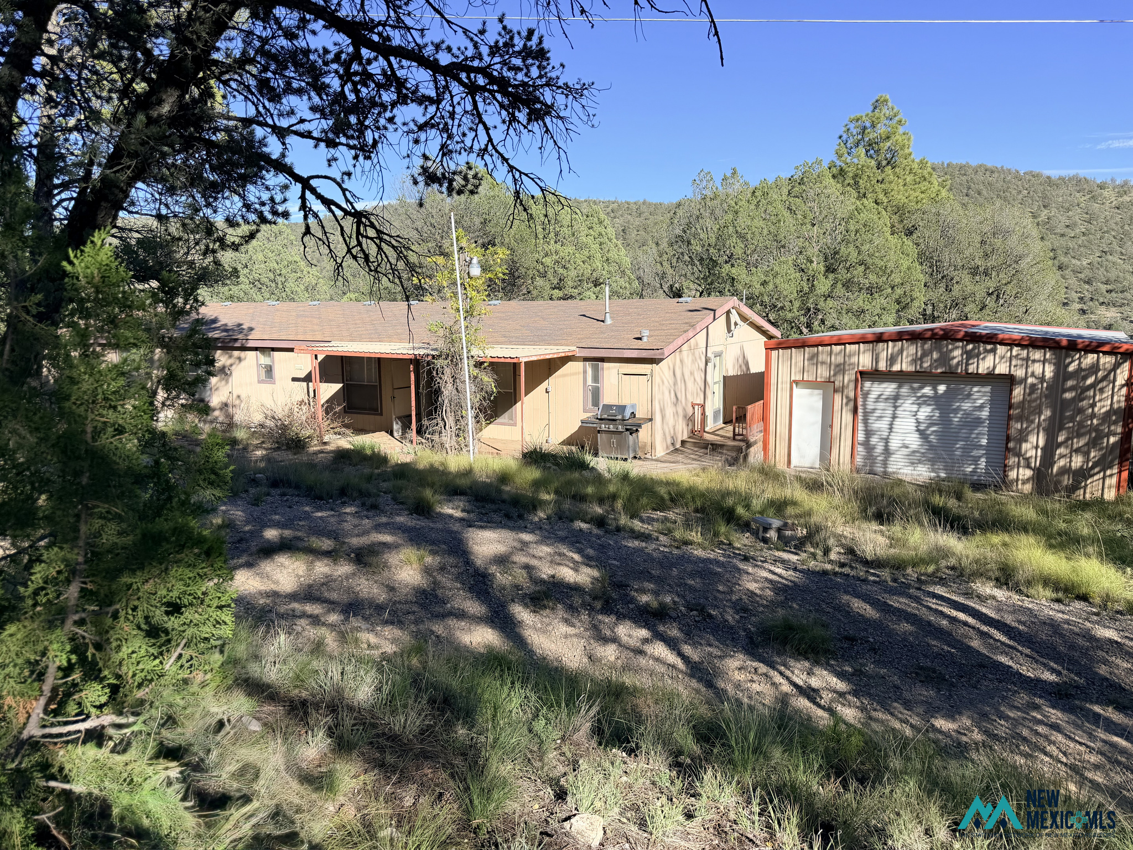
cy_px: 425
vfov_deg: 56.8
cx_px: 566
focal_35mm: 24
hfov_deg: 71.6
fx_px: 786
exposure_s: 1/2801
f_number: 1.78
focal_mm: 6.76
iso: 80
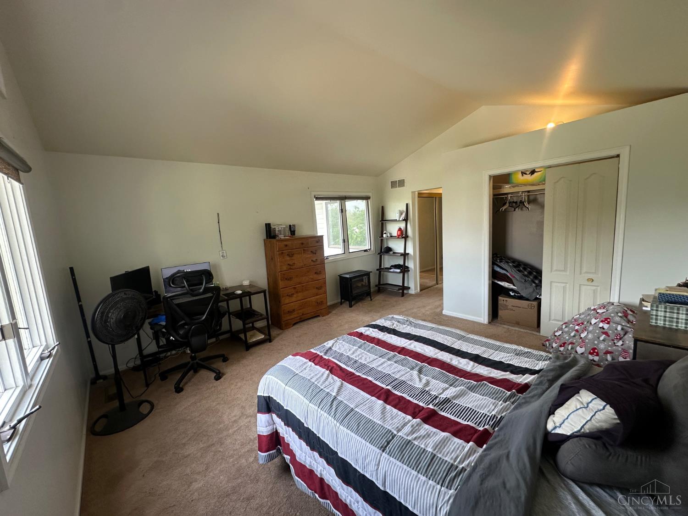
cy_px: 258
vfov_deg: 85.7
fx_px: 278
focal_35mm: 14
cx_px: 344
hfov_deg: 102.1
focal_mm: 2.22
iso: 160
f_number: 2.2
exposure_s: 1/120
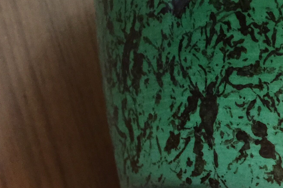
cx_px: 263
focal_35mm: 75
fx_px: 589
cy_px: 206
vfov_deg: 17.6
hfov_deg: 26.0
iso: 250
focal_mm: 4.15
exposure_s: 1/25
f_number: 2.2
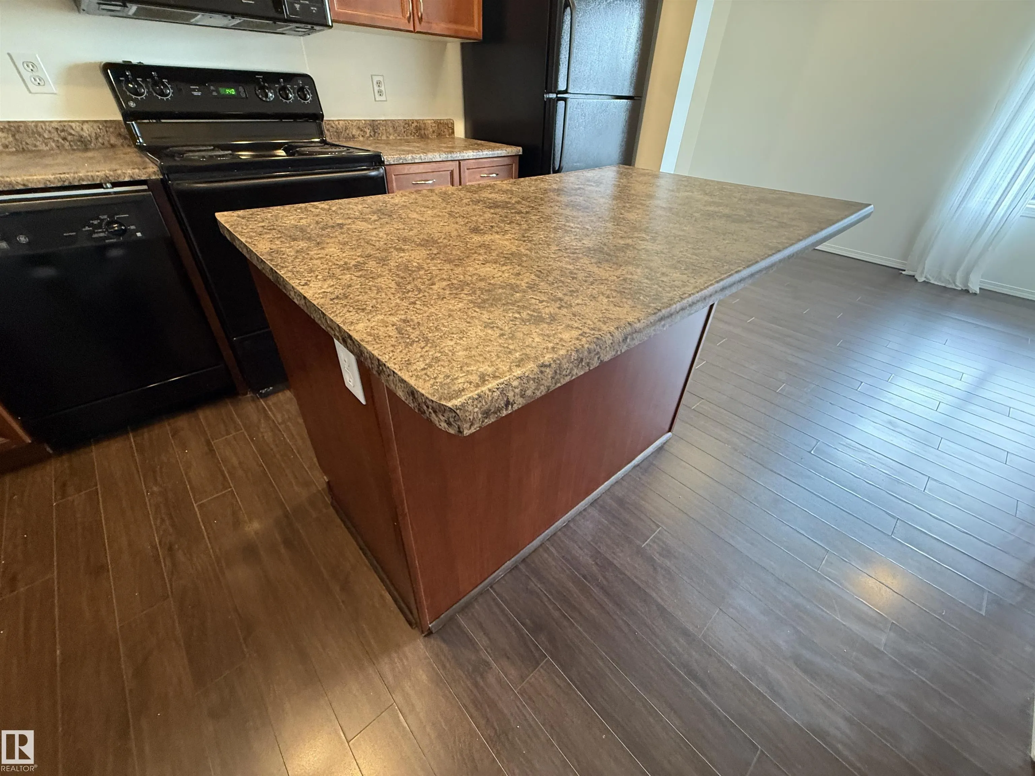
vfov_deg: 85.7
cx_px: 518
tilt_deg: -36.3
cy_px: 388
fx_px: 419
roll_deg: -3.7
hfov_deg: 102.1
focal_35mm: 14
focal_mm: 2.22
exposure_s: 1/60
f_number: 2.2
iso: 500
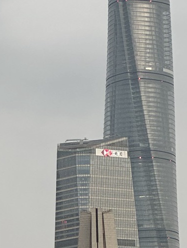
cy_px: 131
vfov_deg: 6.4
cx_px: -108
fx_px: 2224
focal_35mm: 309
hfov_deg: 4.8
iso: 64
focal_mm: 9
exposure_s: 1/99
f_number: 2.8
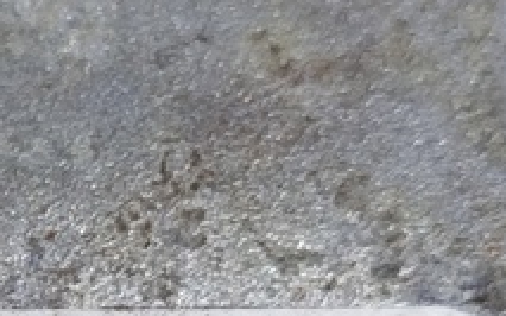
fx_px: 2109
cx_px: -152
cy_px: 437
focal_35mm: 153
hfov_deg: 13.2
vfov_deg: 8.4
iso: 250
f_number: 1.7
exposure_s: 1/33
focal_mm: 5.31
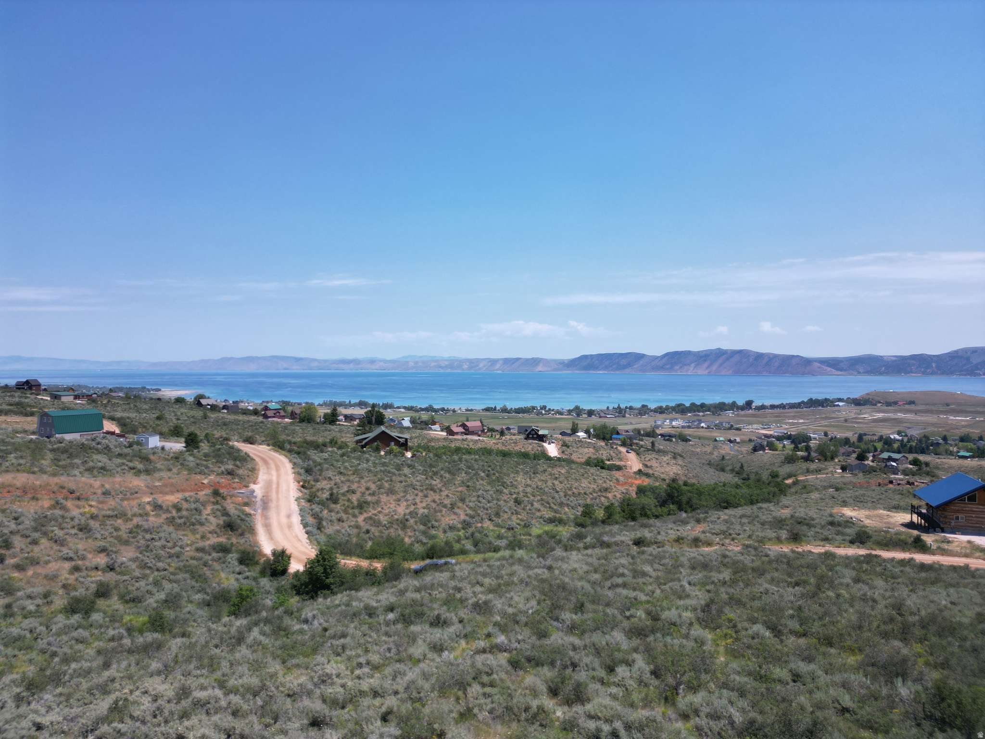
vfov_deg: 56.8
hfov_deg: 71.6
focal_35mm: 24
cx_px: 492
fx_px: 683
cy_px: 370
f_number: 1.7
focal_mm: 6.72
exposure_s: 1/3000
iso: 100
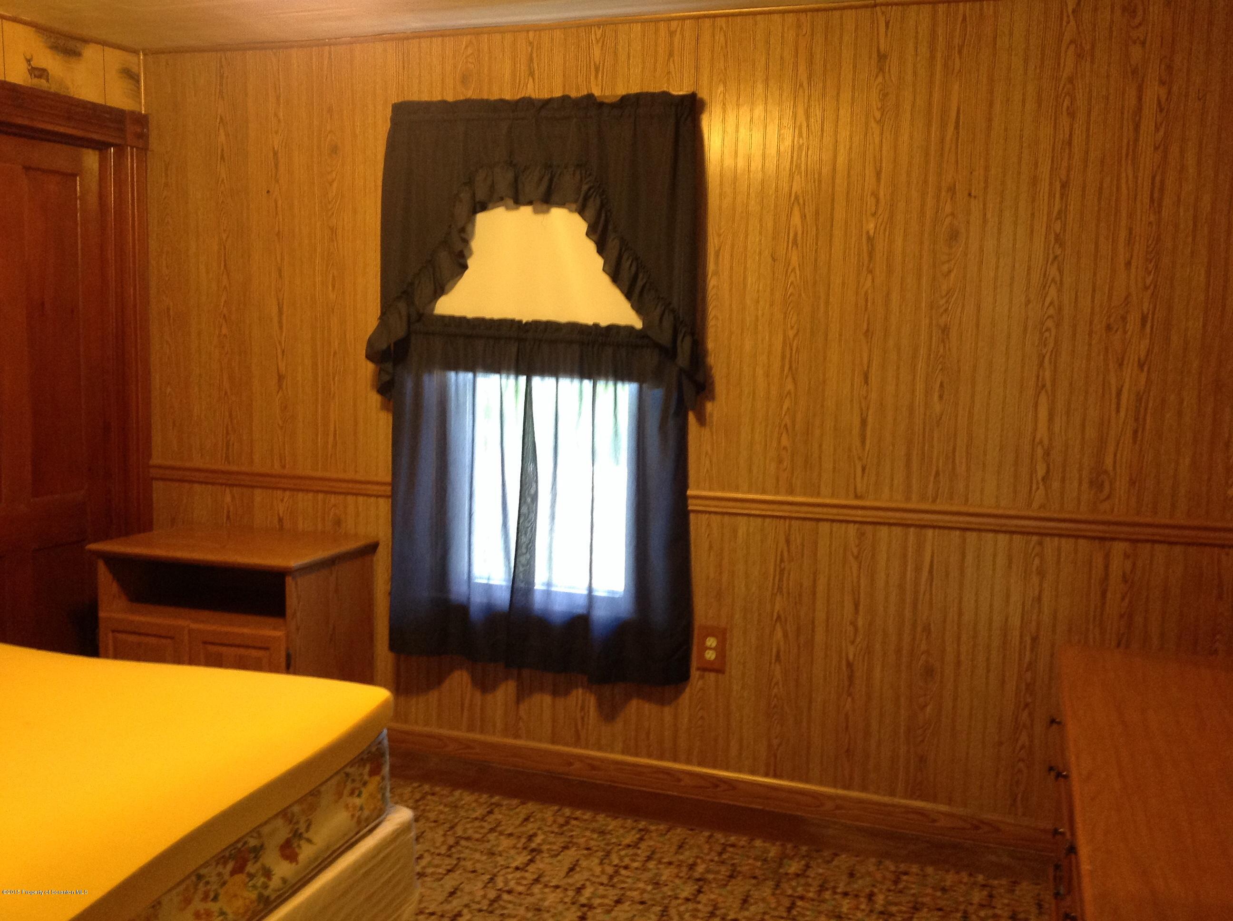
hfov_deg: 52.7
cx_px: 616
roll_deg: -0.9
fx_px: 1245
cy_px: 460
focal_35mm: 35
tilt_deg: -5.9
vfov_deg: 40.6
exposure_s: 1/17
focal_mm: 4.28
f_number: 2.4
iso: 160
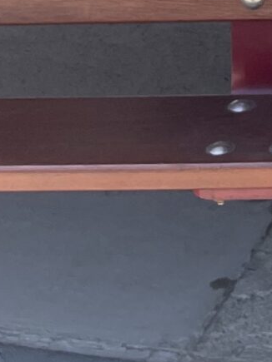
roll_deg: +1.5
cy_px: -572
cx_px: 604
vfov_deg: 10.6
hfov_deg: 8.9
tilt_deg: -4.1
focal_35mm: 153
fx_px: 1604
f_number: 1.6
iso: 32
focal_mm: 4.2
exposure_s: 1/1135
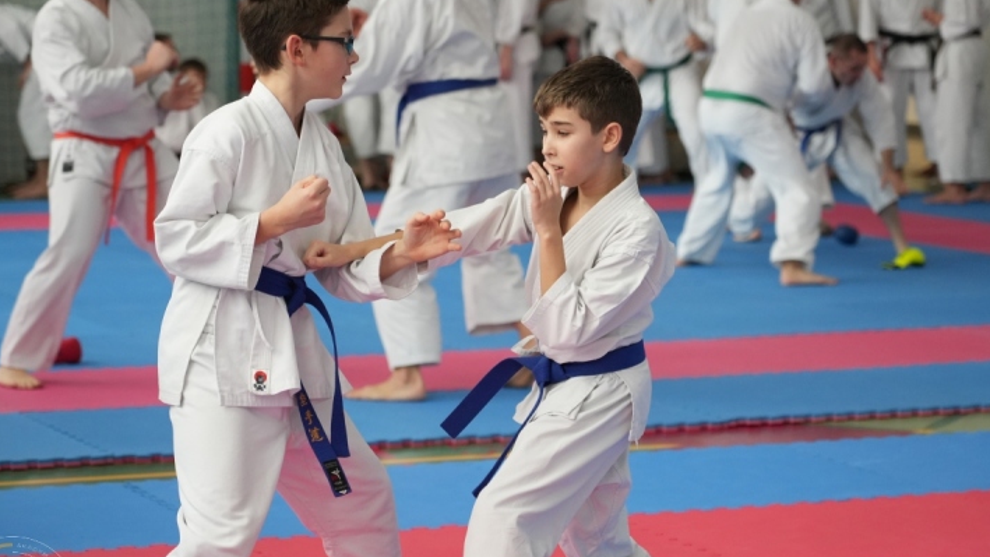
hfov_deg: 17.3
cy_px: 301
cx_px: 501
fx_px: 3255
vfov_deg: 9.8
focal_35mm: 124
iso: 3200
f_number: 4
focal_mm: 105
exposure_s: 1/640
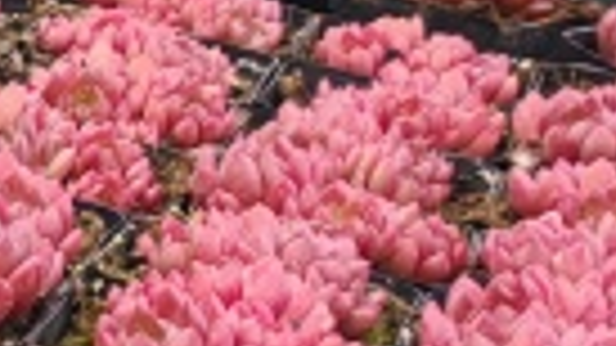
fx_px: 2809
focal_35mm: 172
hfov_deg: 10.5
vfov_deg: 7.0
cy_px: 76
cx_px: -944
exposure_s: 1/272
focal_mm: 5.52
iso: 50
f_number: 1.9
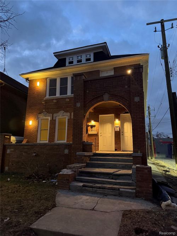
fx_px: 164
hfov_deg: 56.8
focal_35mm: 24
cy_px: 118
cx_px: 88
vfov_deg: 71.6
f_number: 1.78
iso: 1000
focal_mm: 6.76
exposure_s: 1/30
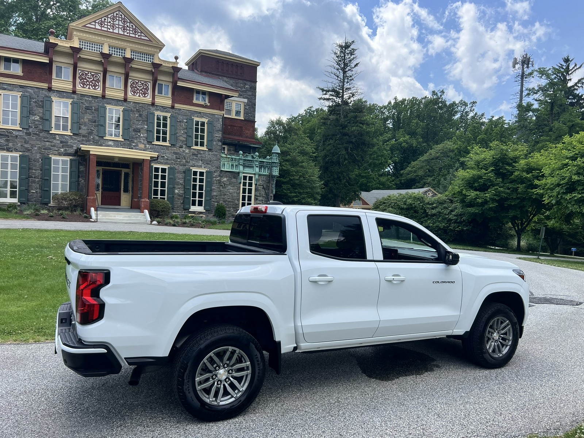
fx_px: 439
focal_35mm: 26
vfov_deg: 53.1
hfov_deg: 67.3
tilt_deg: -2.5
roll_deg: -2.3
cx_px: 292
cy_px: 219
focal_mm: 5.7
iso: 50
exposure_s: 1/2571
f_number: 1.5
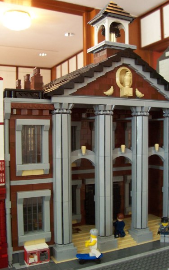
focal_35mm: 40
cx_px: 103
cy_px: 135
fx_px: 295
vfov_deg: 49.3
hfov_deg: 31.9
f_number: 2.8
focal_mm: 5.6
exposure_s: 1/8
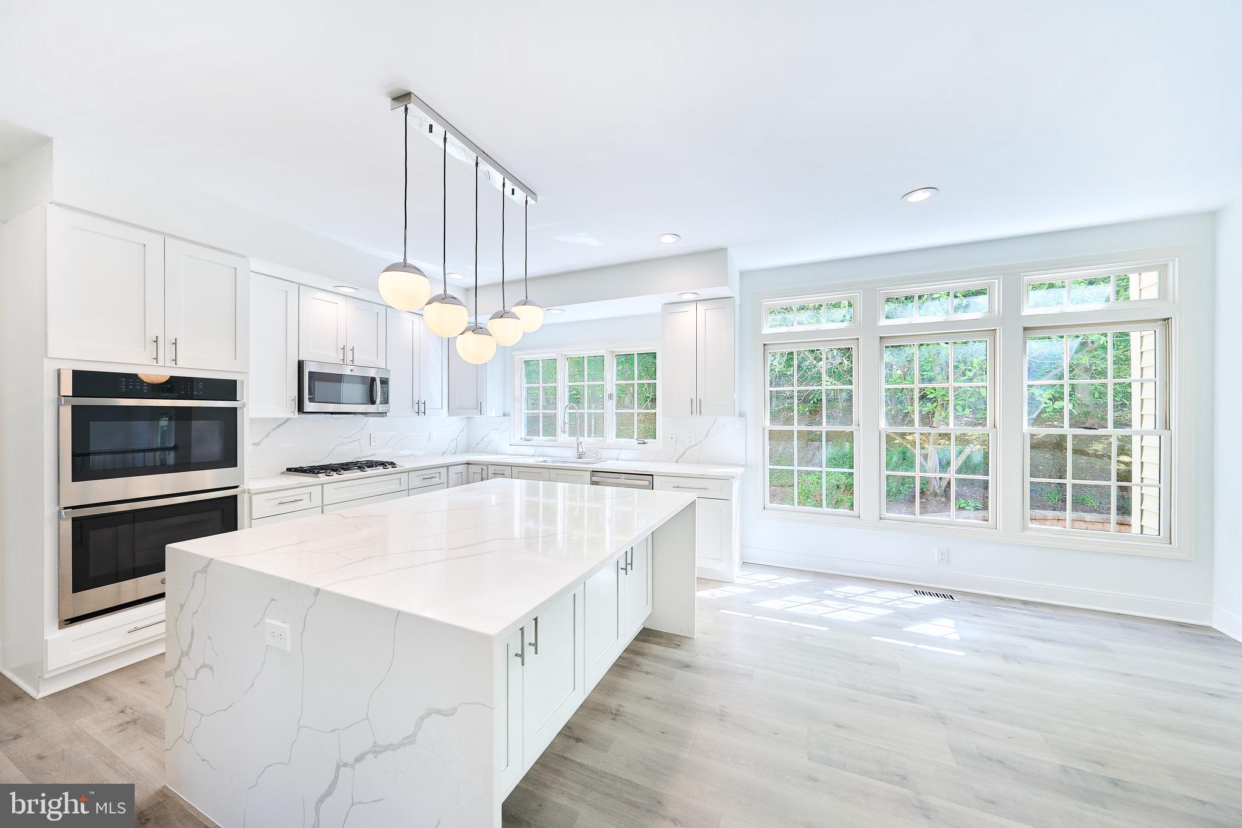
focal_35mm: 12
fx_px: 414
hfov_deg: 112.6
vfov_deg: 90.0
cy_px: 414
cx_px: 621
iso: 250
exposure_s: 1/800
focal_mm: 12
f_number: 7.1
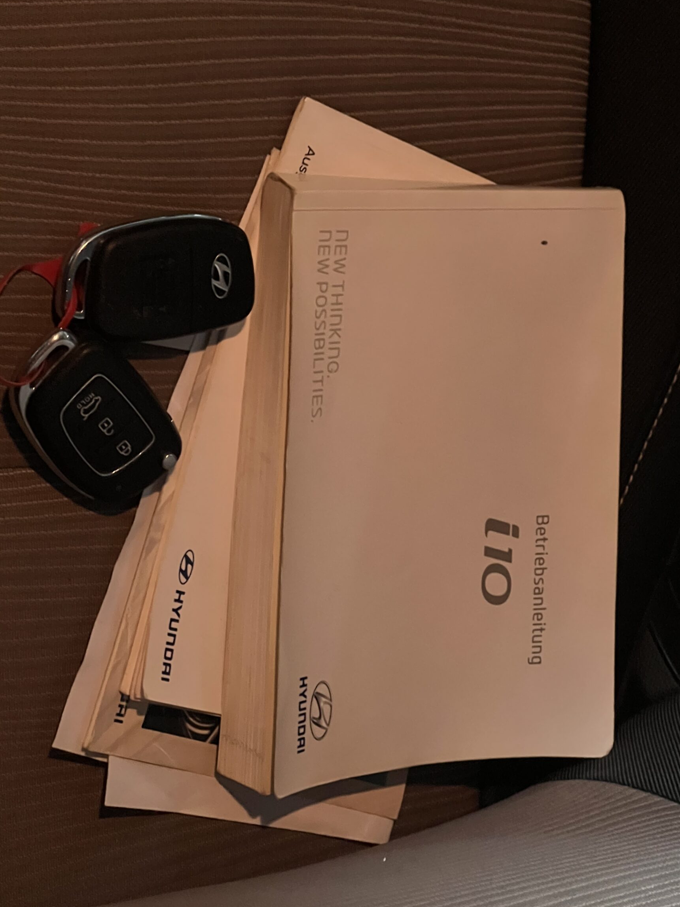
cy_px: 459
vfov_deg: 22.8
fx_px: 2253
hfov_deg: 17.2
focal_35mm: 86
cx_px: 354
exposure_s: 1/25
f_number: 2.8
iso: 1000
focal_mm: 9
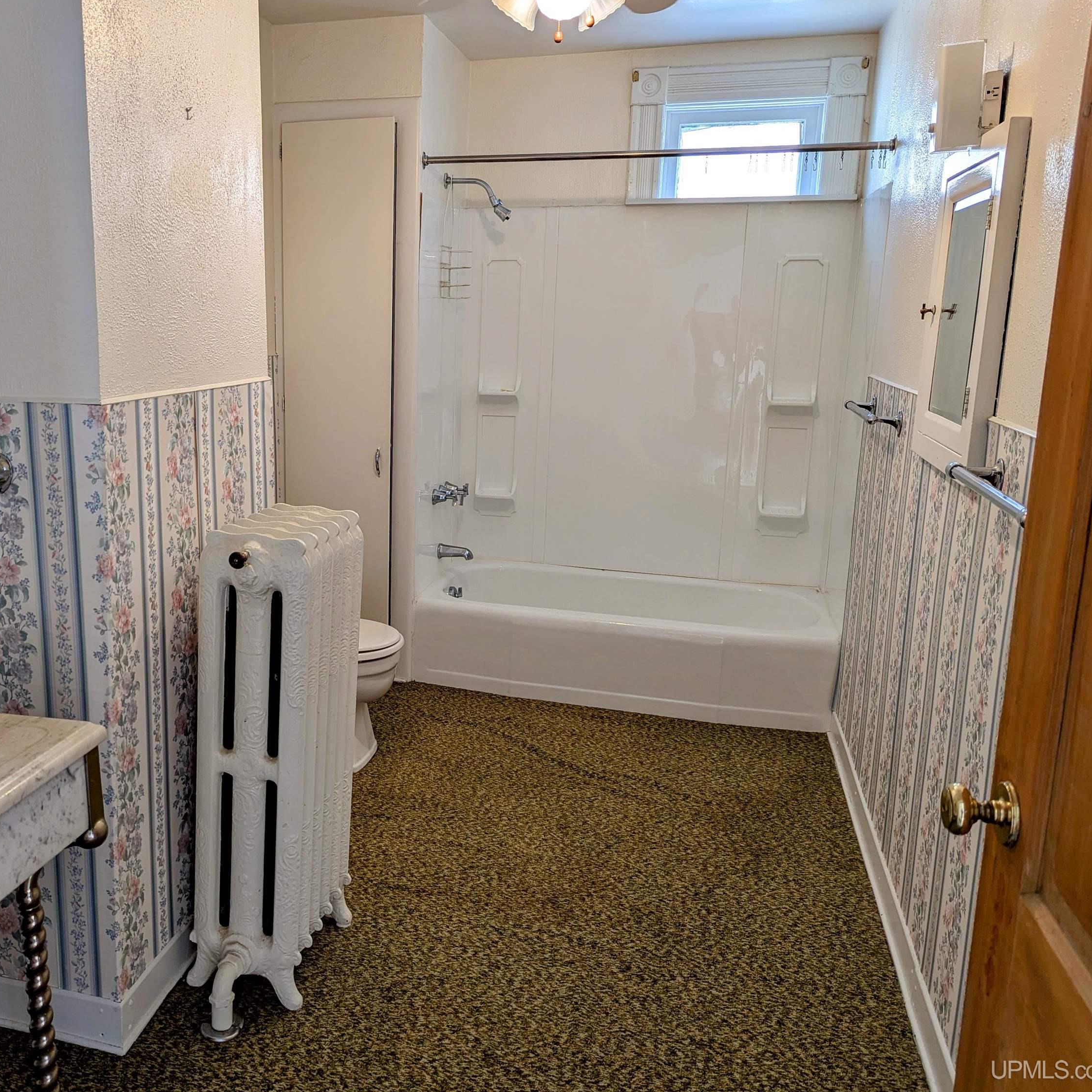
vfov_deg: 55.6
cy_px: 533
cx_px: 381
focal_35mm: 29
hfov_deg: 54.7
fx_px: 1035
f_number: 1.85
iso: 41
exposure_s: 1/24
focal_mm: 6.81
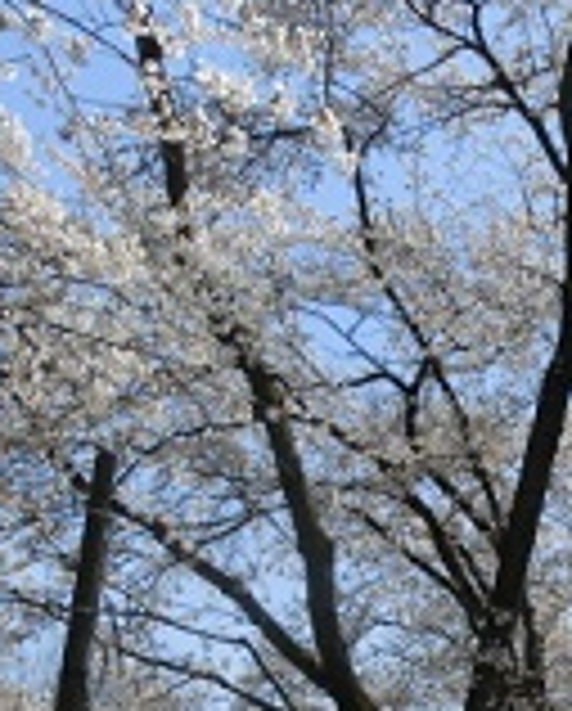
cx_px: 757
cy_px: 657
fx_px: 1456
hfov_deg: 20.2
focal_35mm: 69
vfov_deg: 26.4
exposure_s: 1/200
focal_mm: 4.4
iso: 80
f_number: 8
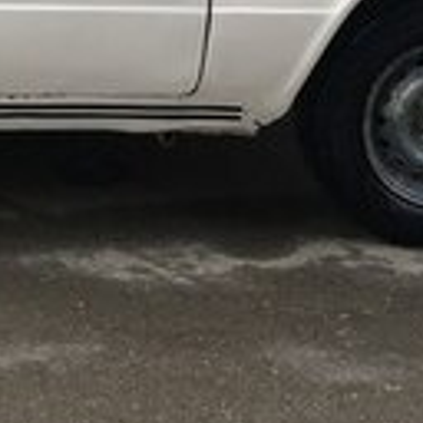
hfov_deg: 12.6
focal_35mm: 132
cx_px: -192
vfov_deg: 12.9
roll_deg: -1.3
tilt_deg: -12.9
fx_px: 1825
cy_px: -84
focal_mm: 4.15
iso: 25
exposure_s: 1/481
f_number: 2.2
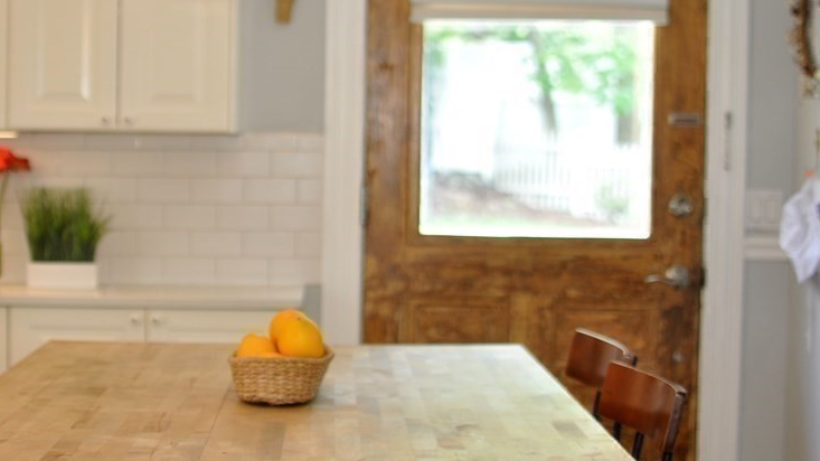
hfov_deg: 27.4
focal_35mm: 77
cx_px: 263
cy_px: 203
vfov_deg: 15.7
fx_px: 1668
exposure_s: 1/200
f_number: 2.5
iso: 400
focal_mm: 35
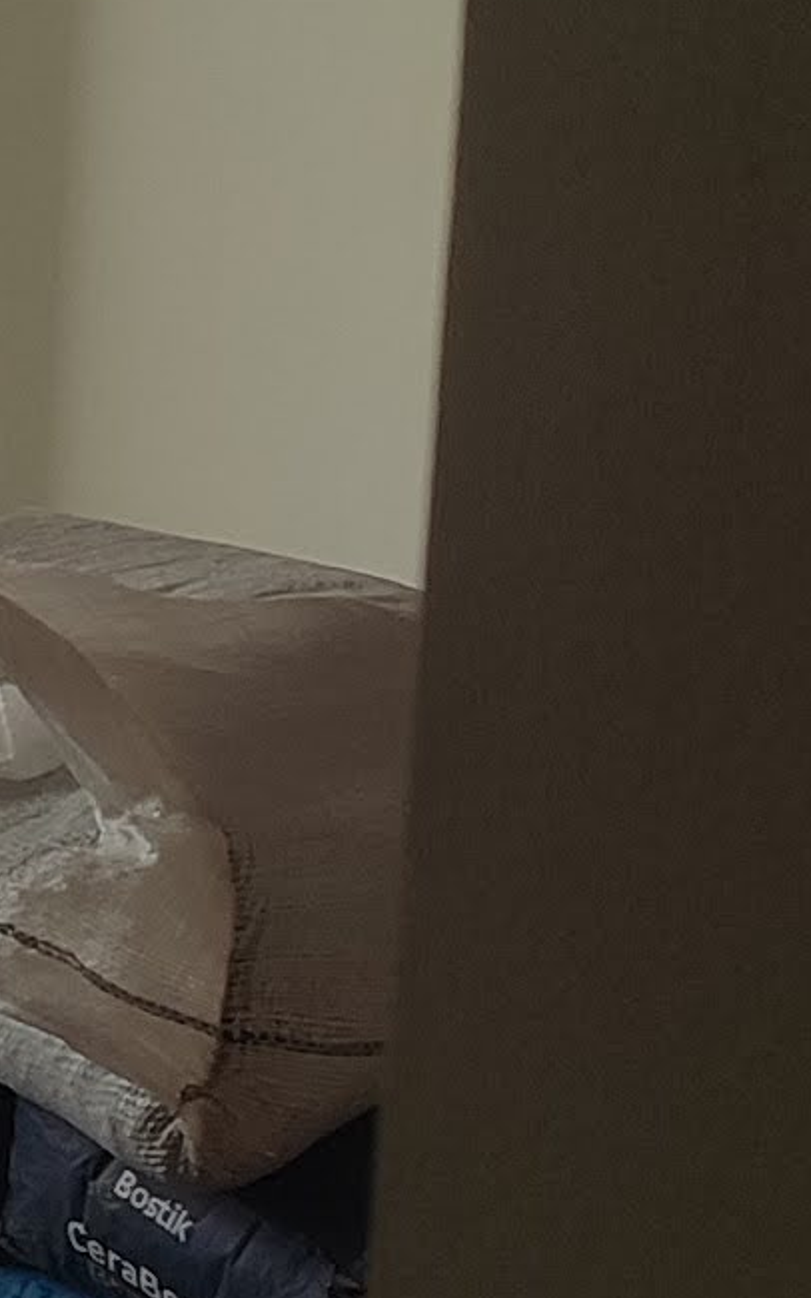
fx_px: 5767
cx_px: -2069
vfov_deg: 12.8
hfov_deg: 6.8
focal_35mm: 163
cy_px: 641
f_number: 1.9
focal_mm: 6.04
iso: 50
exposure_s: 1/142
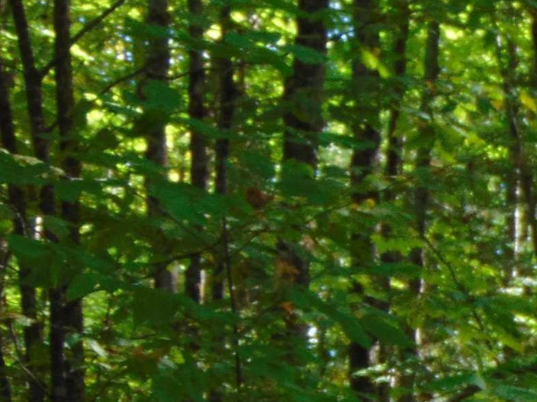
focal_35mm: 164
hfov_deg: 11.3
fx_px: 2544
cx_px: 923
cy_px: 375
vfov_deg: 9.0
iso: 80
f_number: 3.3
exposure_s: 1/40
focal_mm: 7.6
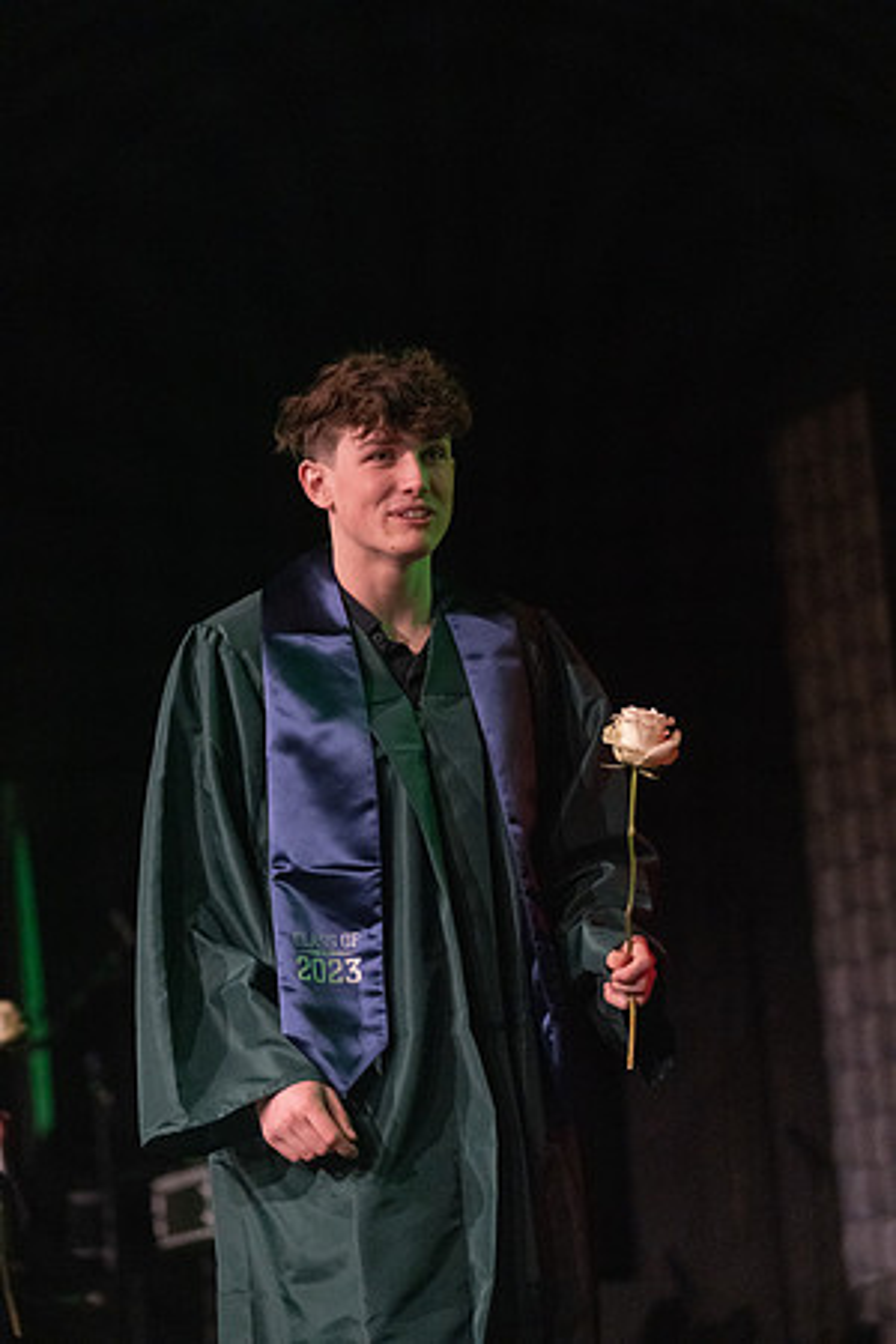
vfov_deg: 18.3
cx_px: 448
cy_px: 672
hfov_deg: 12.2
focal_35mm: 112
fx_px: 4181
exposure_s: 1/1000
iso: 16000
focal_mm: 112
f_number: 2.8
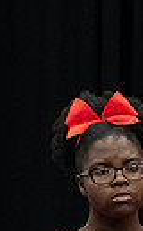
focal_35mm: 578
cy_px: 125
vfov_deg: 3.6
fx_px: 3624
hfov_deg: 2.2
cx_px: 443
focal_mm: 126
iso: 8000
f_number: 6.3
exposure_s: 1/125
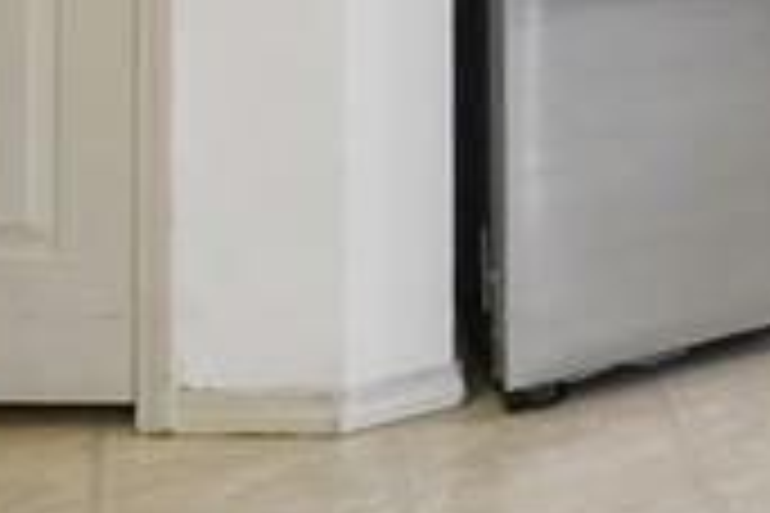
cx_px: 2098
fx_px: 2002
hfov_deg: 12.8
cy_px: -486
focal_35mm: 94
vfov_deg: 12.9
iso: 800
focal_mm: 10.4
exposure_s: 1/8
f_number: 8
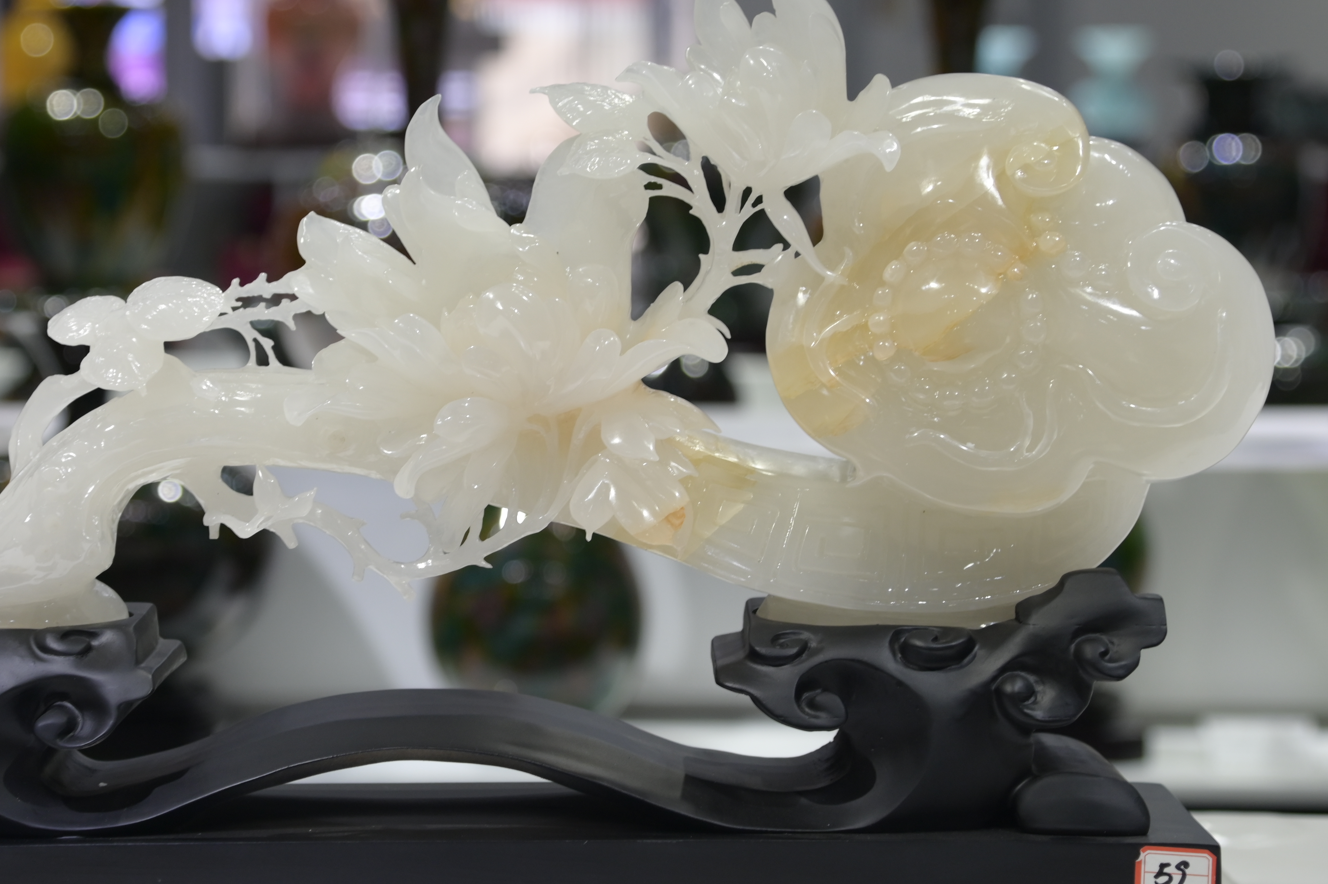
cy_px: 410
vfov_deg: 11.7
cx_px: 494
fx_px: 4313
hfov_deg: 17.5
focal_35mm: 117
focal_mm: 78
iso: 640
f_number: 5
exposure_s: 1/80
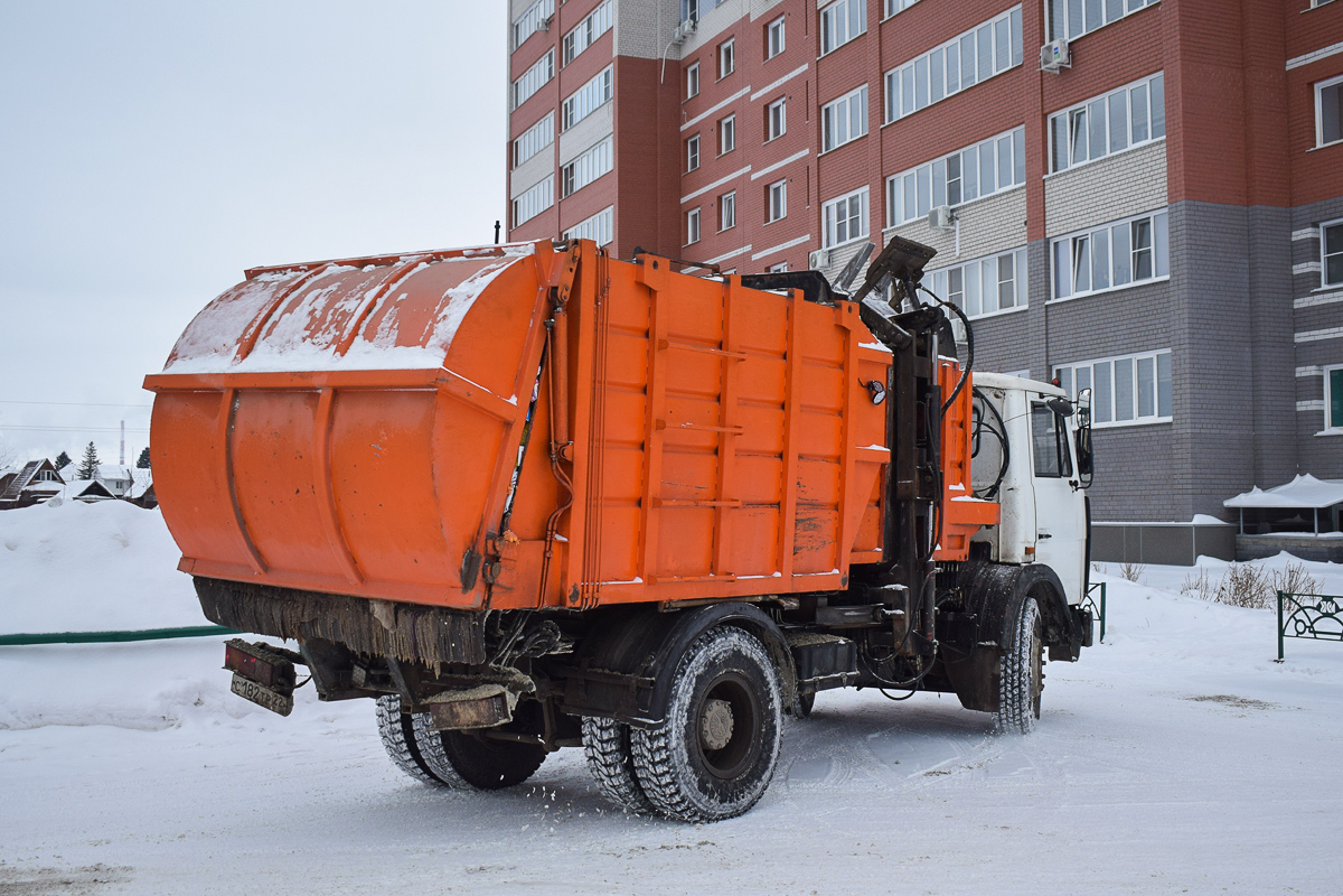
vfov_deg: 40.0
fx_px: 1231
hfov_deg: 57.2
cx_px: 672
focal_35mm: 33
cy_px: 448
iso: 400
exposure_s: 1/800
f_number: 6.3
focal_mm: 22
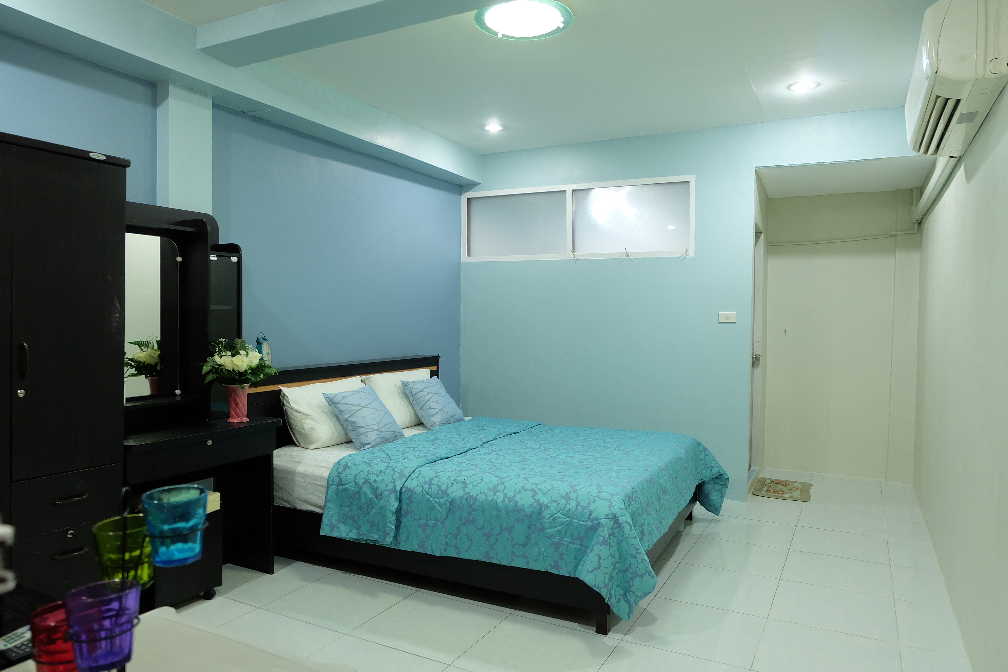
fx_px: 672
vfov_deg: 53.1
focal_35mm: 24
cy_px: 336
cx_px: 504
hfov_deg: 73.7
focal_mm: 16
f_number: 3.5
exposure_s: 1/15
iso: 800
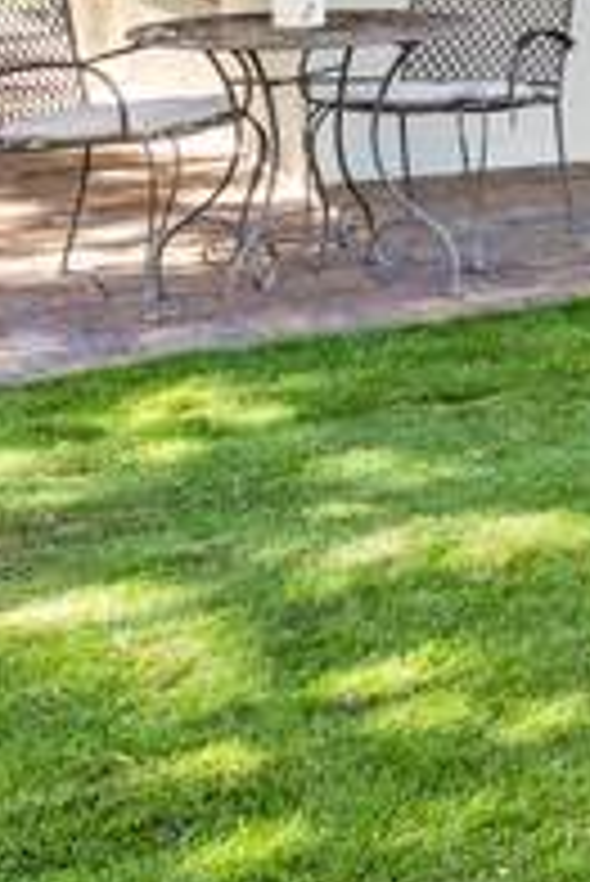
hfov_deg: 13.9
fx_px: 1791
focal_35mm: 73
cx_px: 1365
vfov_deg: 25.5
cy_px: -110
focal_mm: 14
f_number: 11
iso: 320
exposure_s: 1/60
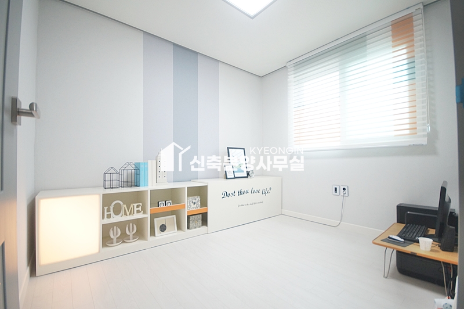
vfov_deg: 77.2
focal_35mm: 15
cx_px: 232
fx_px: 193
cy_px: 154
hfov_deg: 100.4
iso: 800
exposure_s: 1/100
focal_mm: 10
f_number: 4
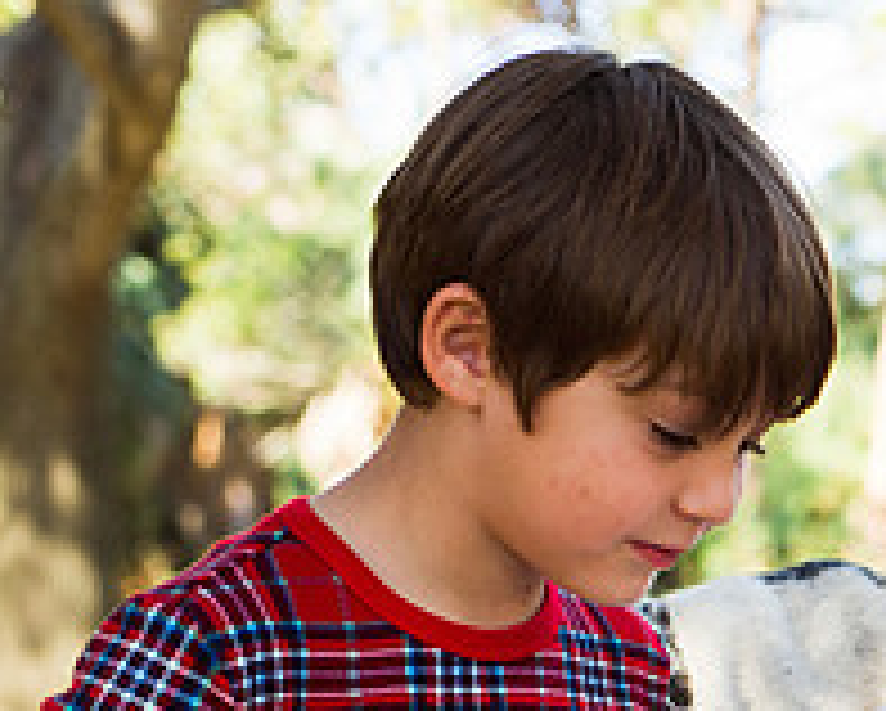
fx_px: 3622
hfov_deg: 13.3
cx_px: 1232
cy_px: 835
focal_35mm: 138
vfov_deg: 11.0
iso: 125
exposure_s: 1/125
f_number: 4
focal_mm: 50
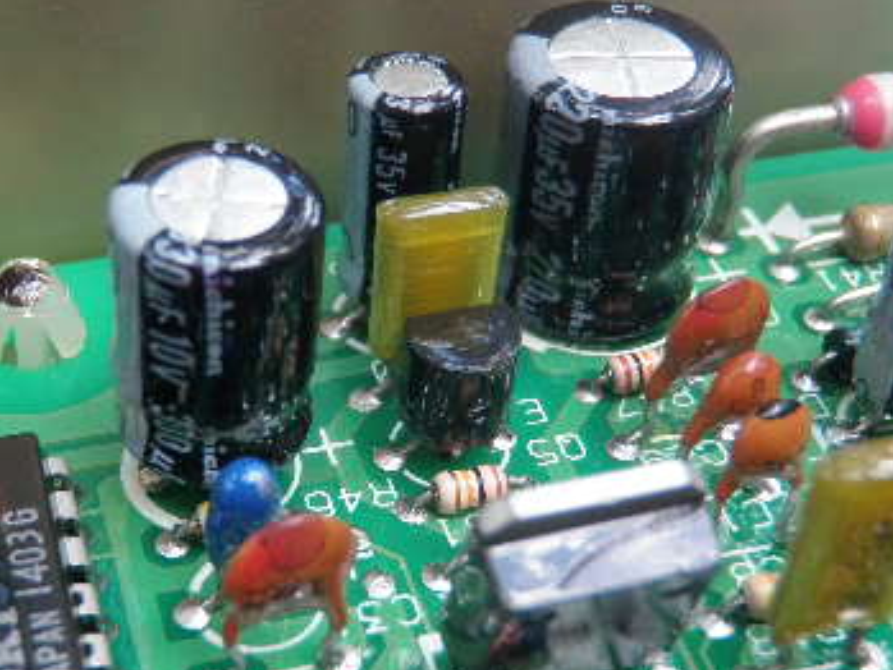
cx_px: 407
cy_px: 378
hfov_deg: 29.4
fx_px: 1703
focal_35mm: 66
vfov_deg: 22.3
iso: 80
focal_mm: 6.5
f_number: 4.1
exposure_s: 1/40
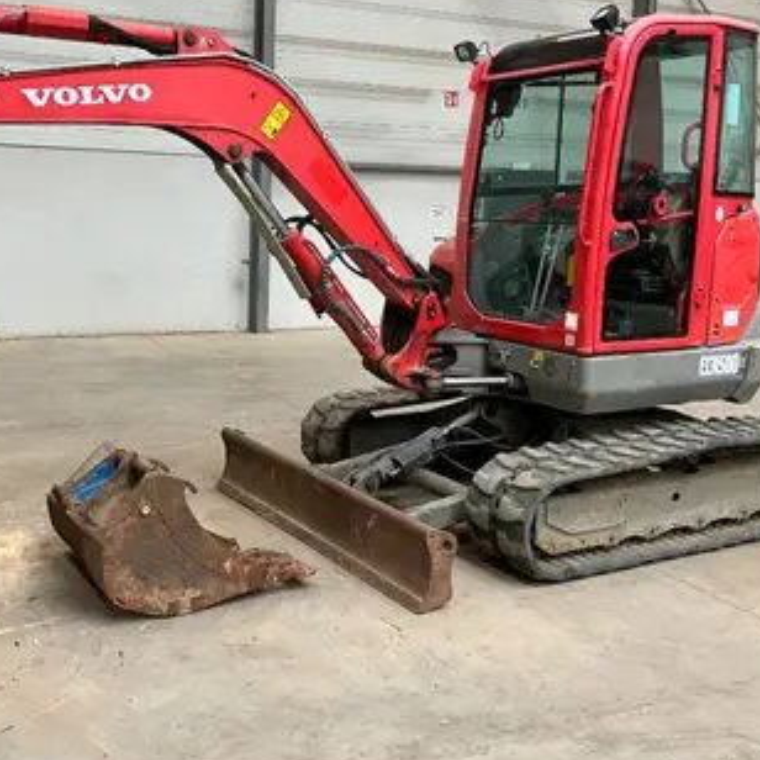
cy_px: 331
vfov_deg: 41.8
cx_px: 281
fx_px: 994
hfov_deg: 41.5
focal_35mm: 40
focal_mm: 3
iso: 160
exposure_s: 1/60
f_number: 1.8
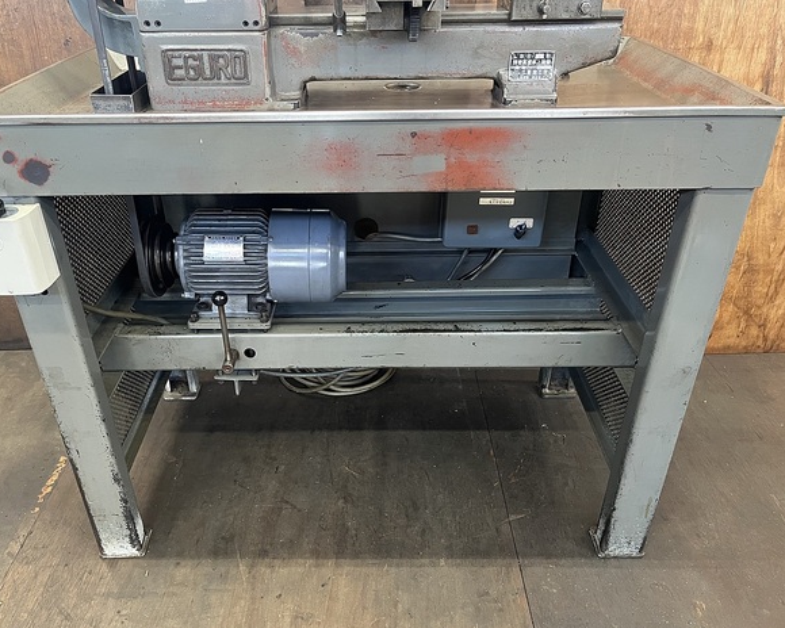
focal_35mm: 28
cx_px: 364
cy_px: 322
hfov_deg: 62.1
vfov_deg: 51.5
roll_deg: +0.9
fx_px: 651
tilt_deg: -31.2
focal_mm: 5.1
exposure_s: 1/60
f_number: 1.6
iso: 500
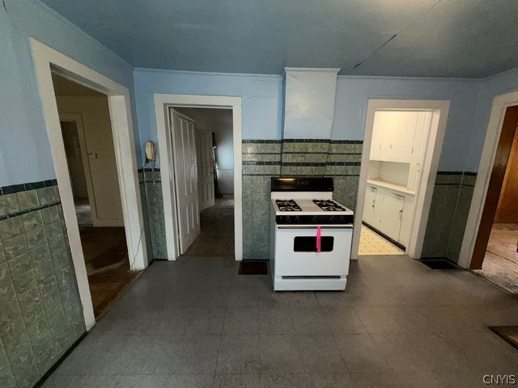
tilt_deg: -11.7
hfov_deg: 102.1
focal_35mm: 14
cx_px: 259
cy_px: 194
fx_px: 209
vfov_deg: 85.7
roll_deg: +0.6
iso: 100
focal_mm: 2.22
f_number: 2.2
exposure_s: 1/60
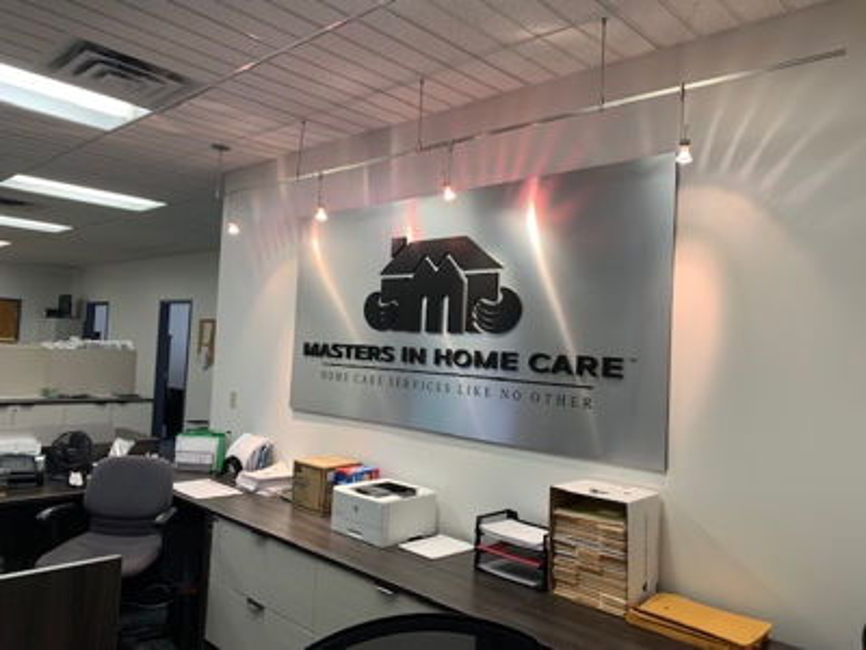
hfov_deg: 67.3
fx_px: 650
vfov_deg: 53.1
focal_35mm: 26
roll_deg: -4.4
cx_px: 433
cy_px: 325
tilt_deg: +0.9
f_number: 1.8
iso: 64
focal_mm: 4.25
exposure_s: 1/60
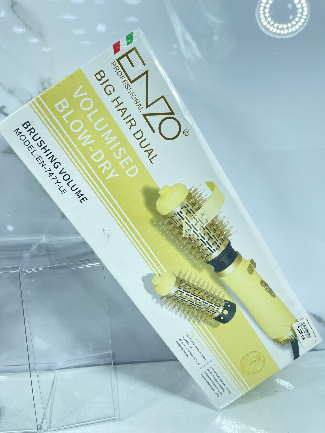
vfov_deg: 69.4
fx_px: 313
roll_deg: +1.7
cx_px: 162
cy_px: 216
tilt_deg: -16.1
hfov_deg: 54.9
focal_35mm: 25
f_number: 1.6
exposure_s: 1/553
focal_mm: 5.1
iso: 32
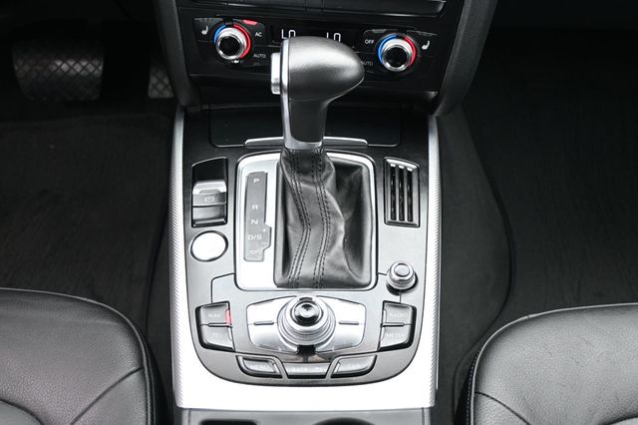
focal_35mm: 44
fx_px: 770
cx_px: 319
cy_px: 212
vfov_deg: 30.8
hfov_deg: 45.0
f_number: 4.8
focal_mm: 29
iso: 640
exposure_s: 1/125
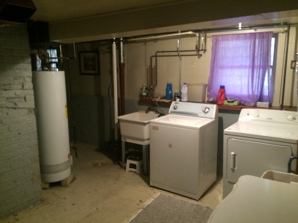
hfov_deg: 61.7
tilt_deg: -11.7
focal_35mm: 29
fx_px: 250
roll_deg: +1.4
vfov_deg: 48.2
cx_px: 149
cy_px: 112
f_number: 2.2
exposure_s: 1/15
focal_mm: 4.15
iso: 400
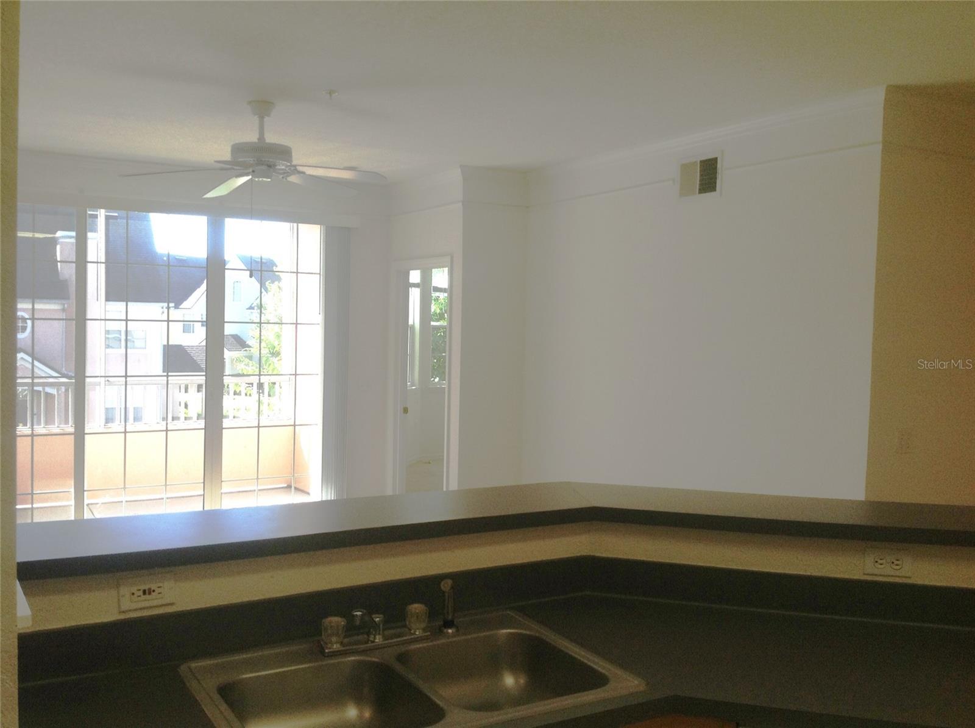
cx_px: 488
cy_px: 364
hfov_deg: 52.7
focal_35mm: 35
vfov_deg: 40.6
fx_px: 984
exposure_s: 1/133
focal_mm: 4.28
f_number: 2.4
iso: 50
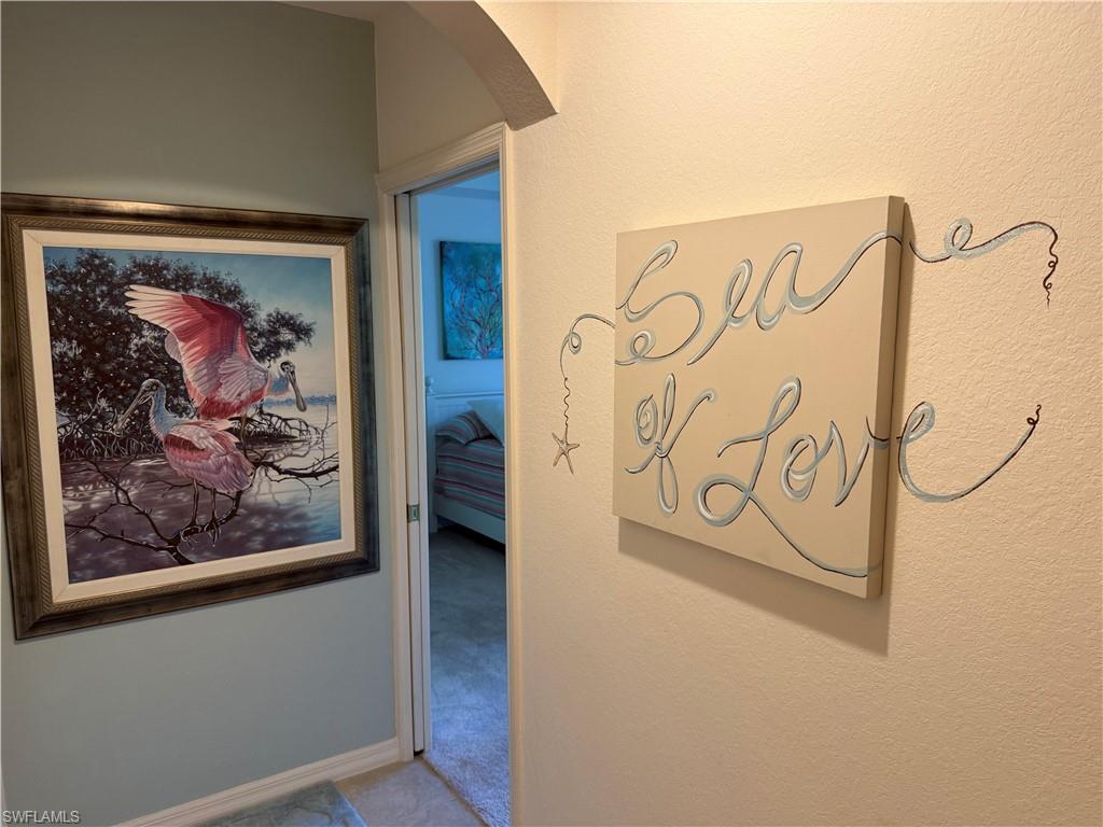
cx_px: 552
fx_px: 765
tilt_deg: -6.6
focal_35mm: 24
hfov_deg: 71.6
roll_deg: -0.2
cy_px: 414
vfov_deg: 56.8
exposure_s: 1/60
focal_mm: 6.76
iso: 160
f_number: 1.78
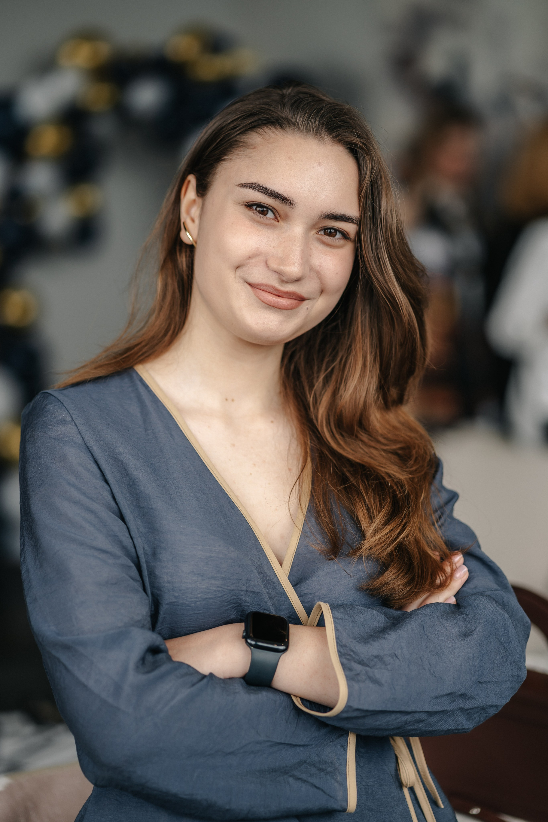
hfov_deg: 16.1
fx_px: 1941
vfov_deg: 23.9
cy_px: 411
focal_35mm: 85
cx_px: 274
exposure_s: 1/250
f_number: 2.2
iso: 160
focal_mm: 85
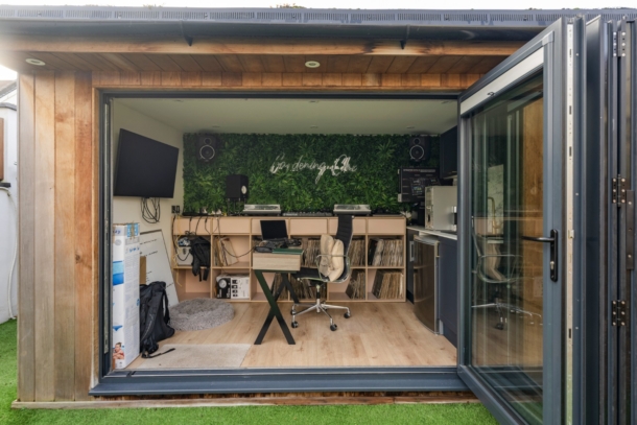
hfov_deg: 90.0
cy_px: 212
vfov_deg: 67.4
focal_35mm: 18
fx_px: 319
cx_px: 318
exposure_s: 1/60
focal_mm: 18
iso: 320
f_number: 5
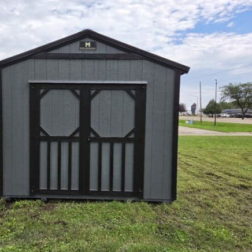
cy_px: 128
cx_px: 83
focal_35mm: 28
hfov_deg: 56.0
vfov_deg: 57.3
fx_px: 231
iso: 80
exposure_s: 1/2737
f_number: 1.8
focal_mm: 5.4
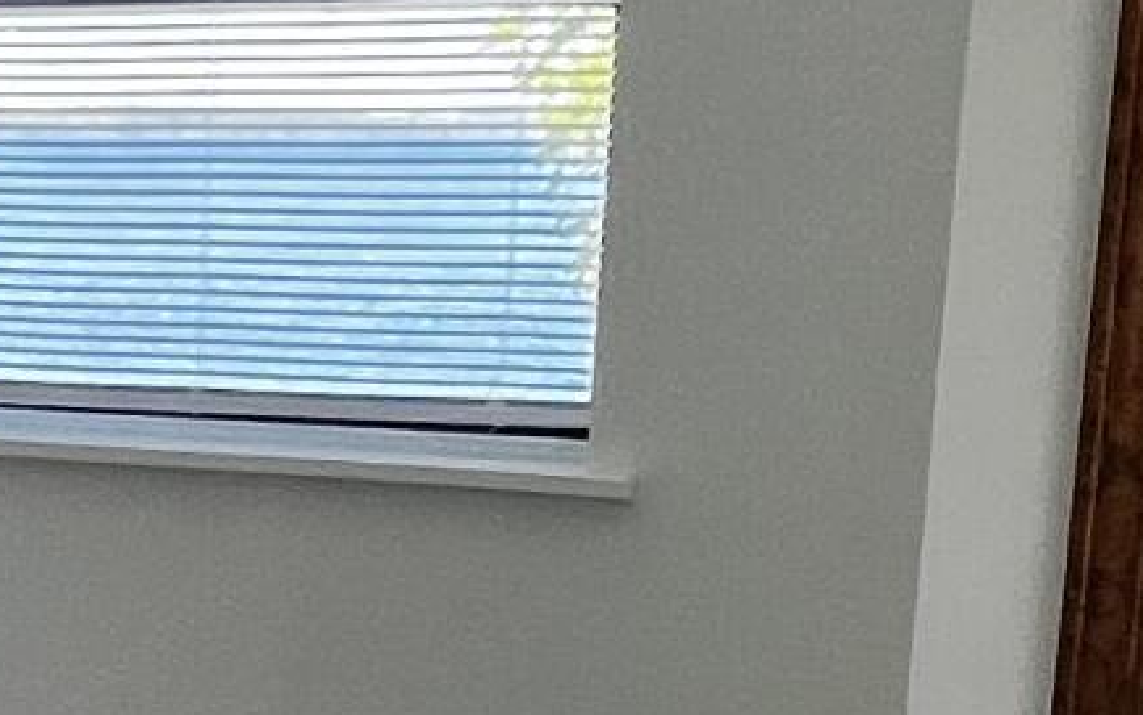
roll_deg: -0.5
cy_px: 697
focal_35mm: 95
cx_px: -552
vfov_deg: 13.6
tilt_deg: -10.2
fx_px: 2960
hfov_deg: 19.2
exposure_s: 1/99
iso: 50
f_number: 1.8
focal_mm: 1.57
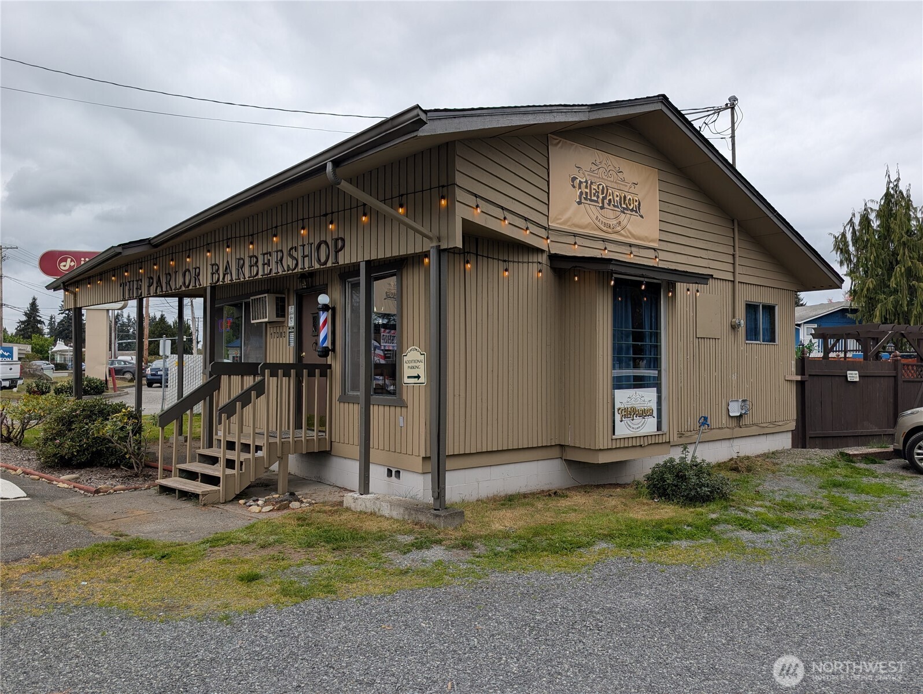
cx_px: 462
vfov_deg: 56.9
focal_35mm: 24
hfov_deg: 71.5
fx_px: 641
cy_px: 347
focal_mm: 6.9
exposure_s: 1/615
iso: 23
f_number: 1.68
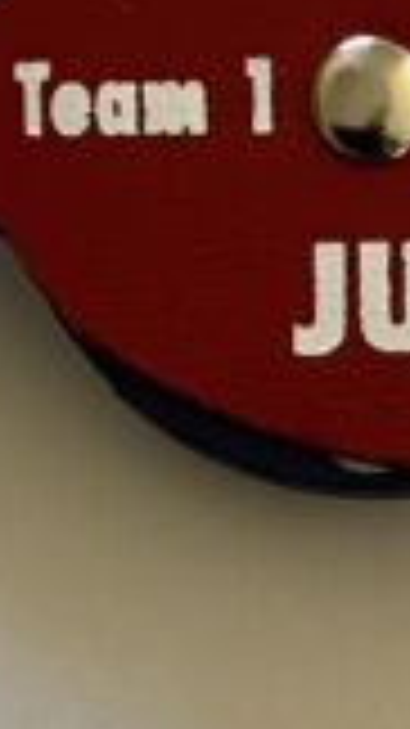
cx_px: 428
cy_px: 846
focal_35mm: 140
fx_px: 2709
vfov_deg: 14.9
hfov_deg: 8.6
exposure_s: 1/60
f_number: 1.8
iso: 200
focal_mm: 4.25
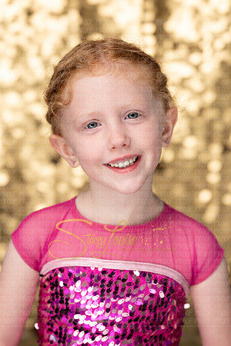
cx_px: 116
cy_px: 173
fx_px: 818
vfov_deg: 23.9
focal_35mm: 85
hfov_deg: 16.1
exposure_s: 1/400
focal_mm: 85
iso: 1250
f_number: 3.5
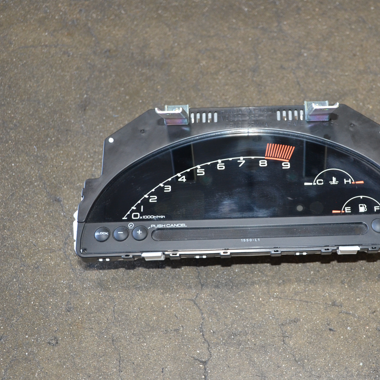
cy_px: 190
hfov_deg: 29.3
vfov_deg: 29.6
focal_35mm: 58
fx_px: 720
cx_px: 259
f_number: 4
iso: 800
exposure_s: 1/60
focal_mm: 30
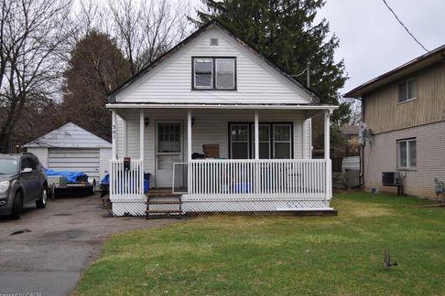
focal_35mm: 37
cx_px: 223
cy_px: 148
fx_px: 457
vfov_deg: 35.9
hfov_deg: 51.9
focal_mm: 24
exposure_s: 1/750
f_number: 4.8
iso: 200
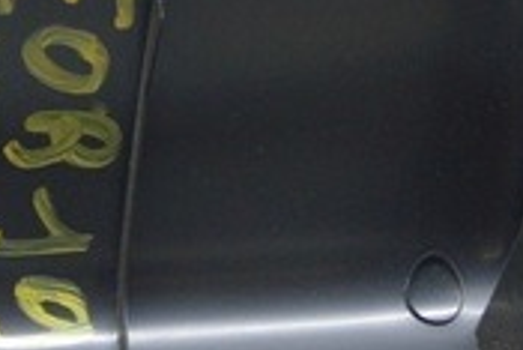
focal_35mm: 184
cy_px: 106
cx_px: -114
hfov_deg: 11.0
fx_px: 2674
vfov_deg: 7.5
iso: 400
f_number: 3.8
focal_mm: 21
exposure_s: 1/40
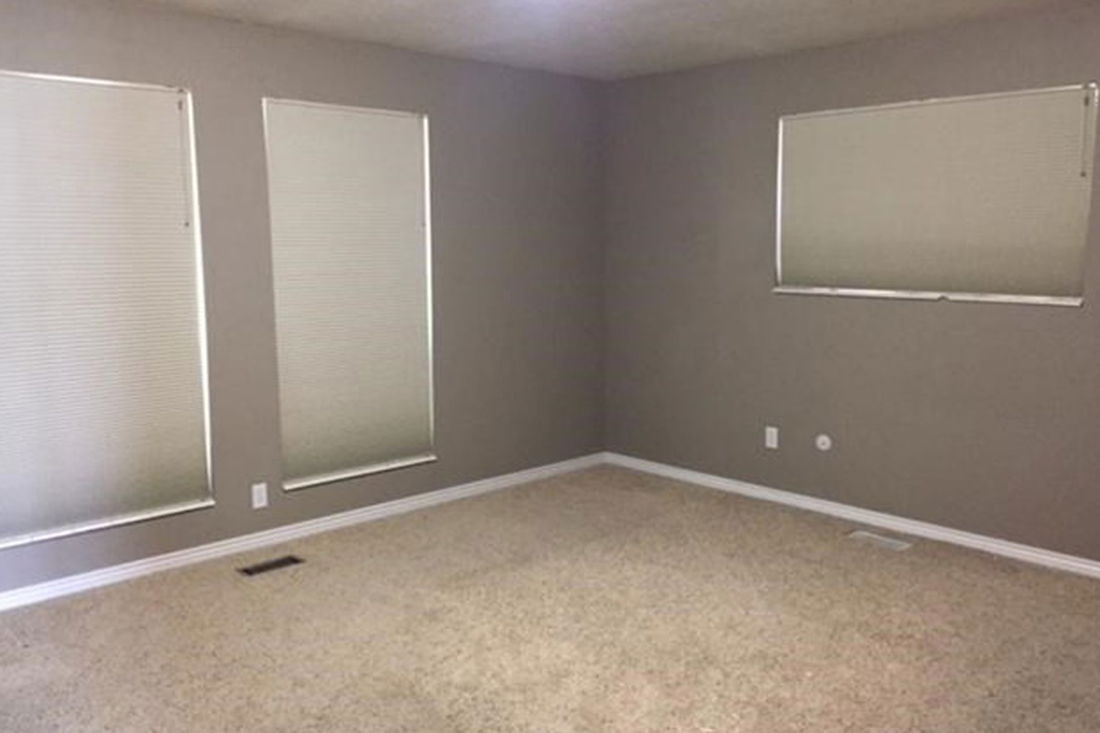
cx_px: 556
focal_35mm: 31
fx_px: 947
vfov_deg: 42.3
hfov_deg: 60.3
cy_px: 360
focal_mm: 4.15
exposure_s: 1/15
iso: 320
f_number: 2.2
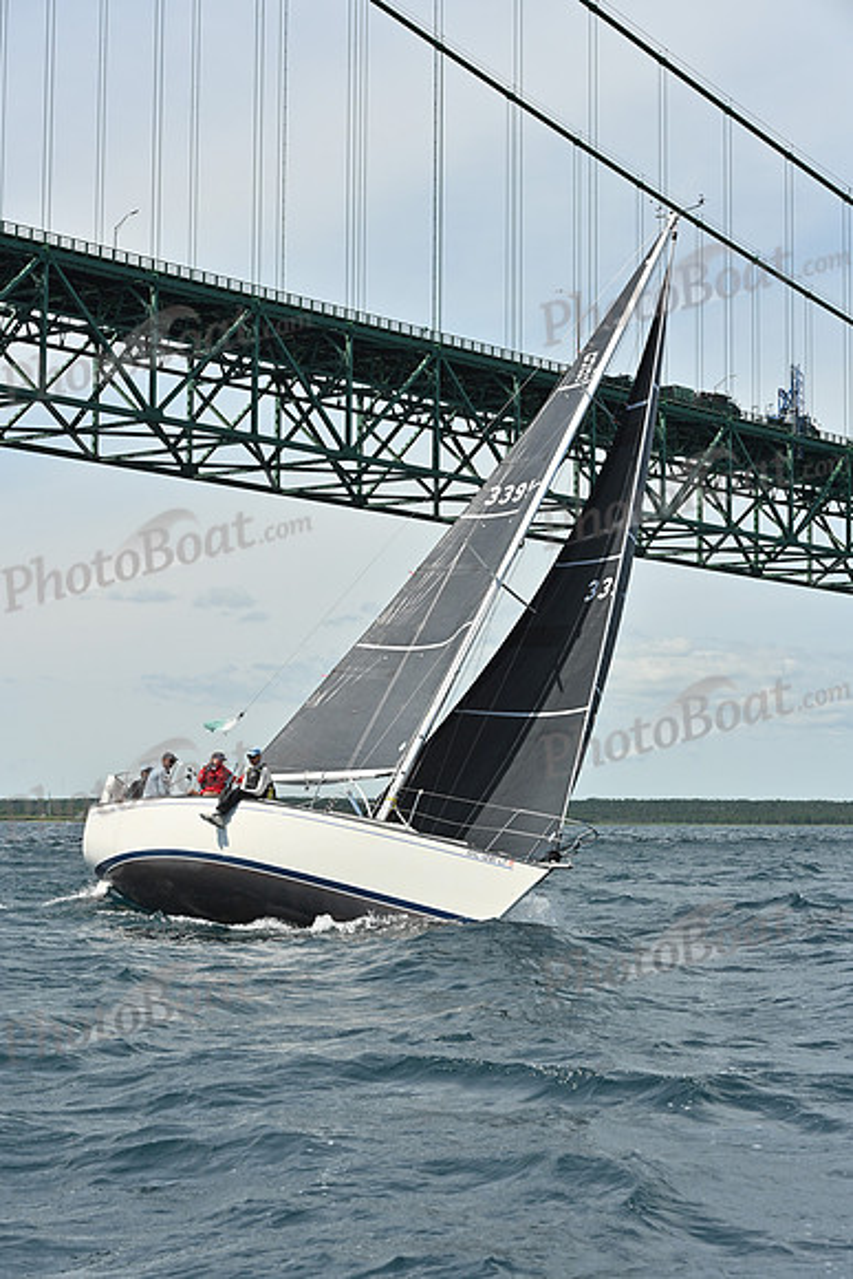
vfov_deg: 28.8
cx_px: 426
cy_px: 640
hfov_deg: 19.5
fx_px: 2486
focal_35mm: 70
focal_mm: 70
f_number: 9
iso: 320
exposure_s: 1/1250
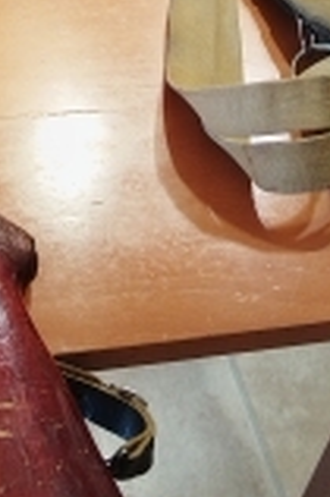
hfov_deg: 16.3
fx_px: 1102
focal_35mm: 80
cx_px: -66
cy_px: 52
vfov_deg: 24.7
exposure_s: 1/100
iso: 3354
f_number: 1.9
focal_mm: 4.95
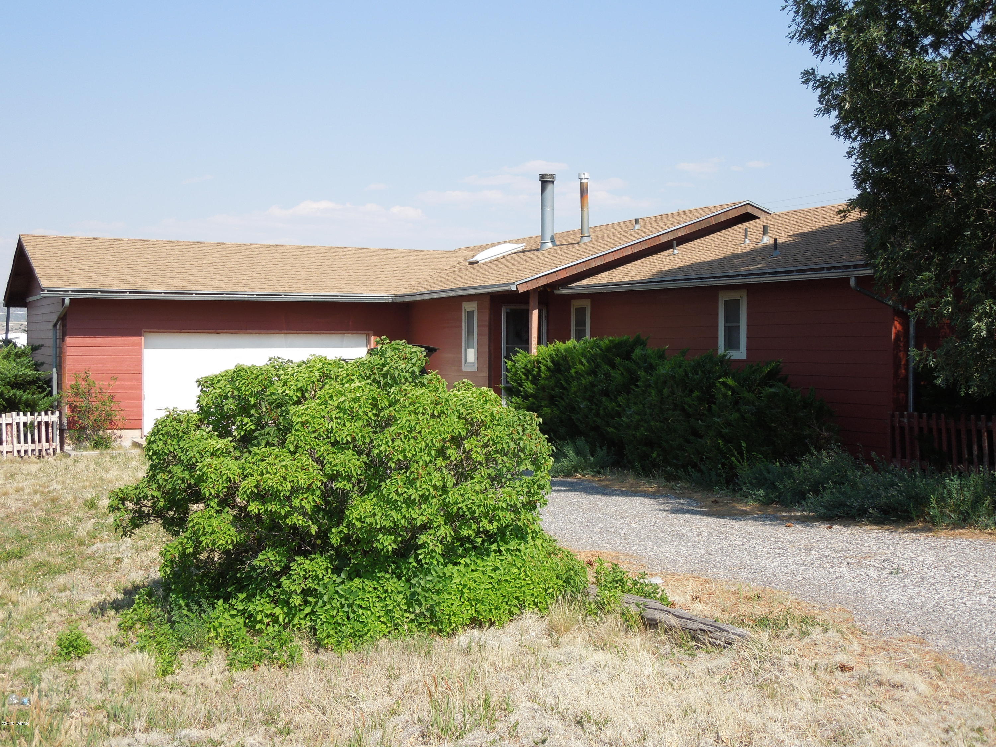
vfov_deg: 33.6
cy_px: 374
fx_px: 1237
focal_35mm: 43
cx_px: 498
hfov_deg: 43.9
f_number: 3.9
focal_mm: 7.8
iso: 100
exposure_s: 1/500
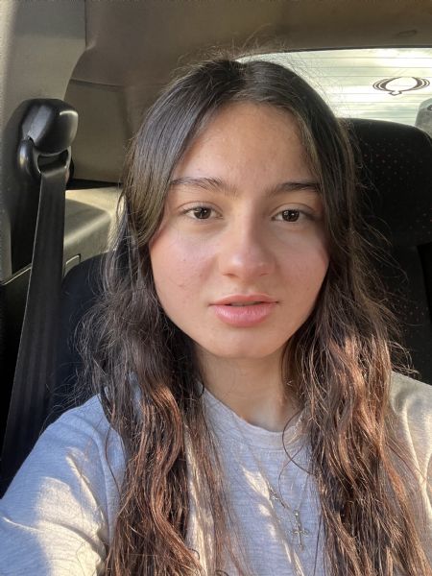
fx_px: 499
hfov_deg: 46.8
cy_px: 288
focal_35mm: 30
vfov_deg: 60.0
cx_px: 216
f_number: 2.2
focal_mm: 2.71
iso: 100
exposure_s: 1/60
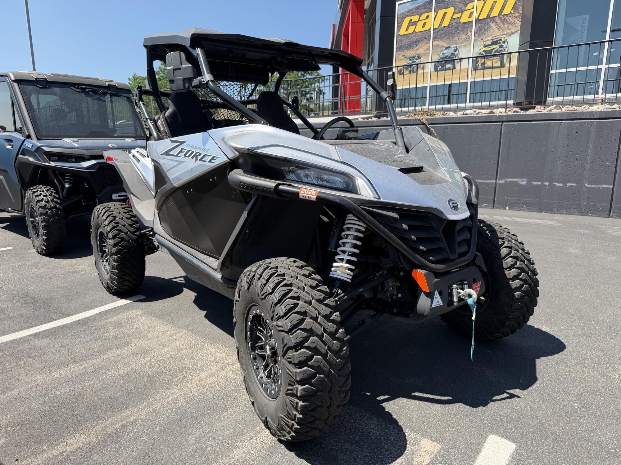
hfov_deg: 71.6
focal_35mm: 24
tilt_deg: -9.6
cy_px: 232
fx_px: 431
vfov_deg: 56.8
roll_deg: +0.0
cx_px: 310
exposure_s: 1/1855
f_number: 1.78
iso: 80
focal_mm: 6.76
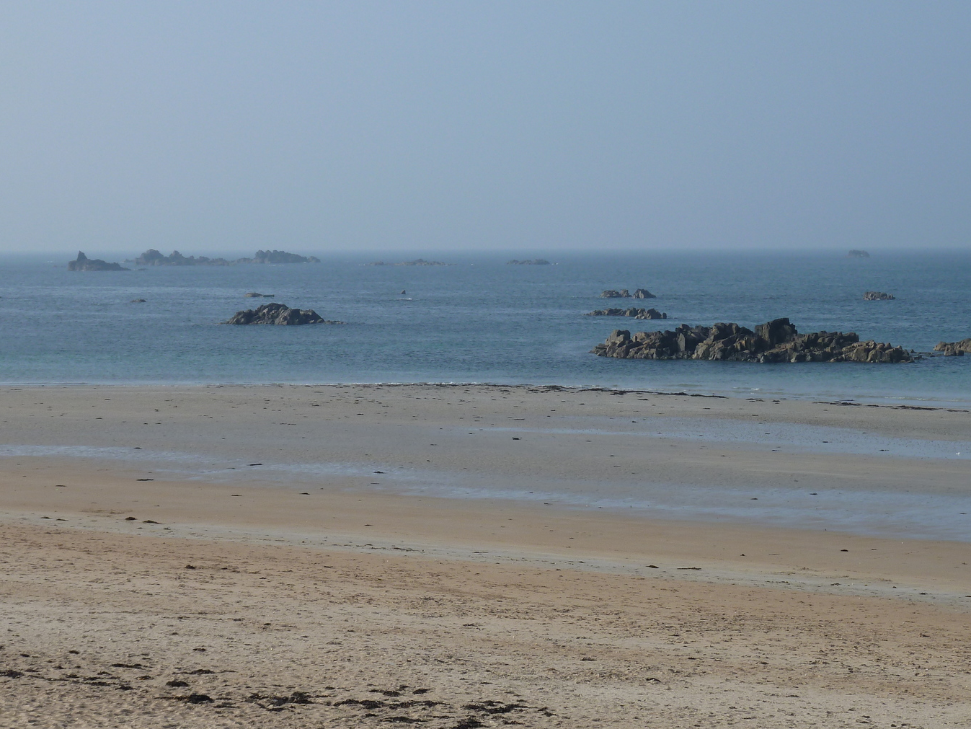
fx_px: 3199
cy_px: 410
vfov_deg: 13.0
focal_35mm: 114
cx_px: 492
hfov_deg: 17.3
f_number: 5.6
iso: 80
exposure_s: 1/500
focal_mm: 15.8
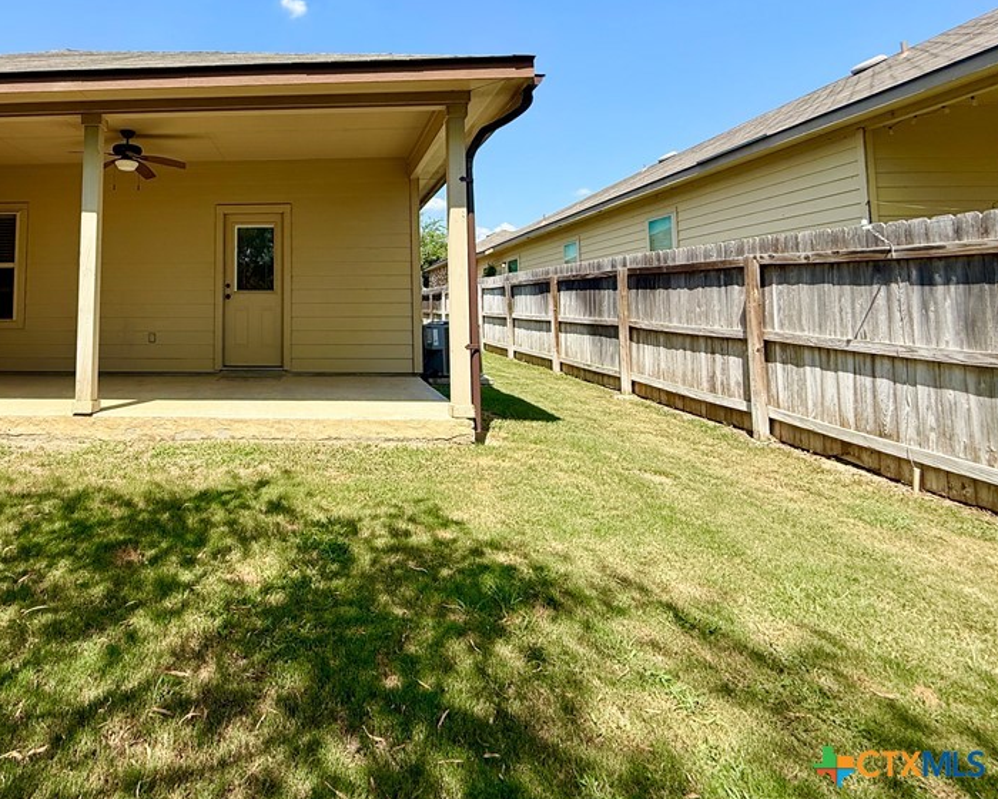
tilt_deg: +5.1
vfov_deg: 66.3
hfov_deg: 76.3
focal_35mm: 20
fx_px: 591
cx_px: 289
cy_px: 268
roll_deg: +0.1
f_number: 2.2
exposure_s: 1/1235
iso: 50
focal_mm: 2.22
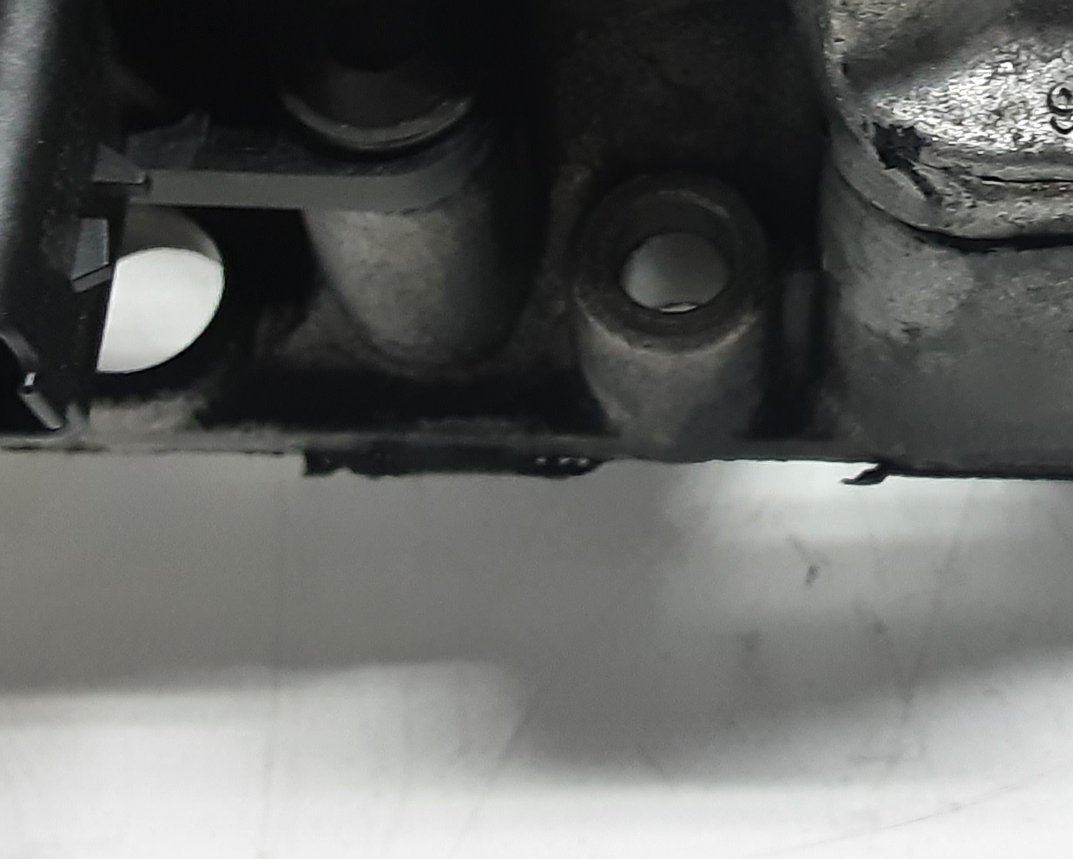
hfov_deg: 28.1
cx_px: 874
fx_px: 2096
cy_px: 86
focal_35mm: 66
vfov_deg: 22.6
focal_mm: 2.91
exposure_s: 1/25
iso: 200
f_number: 1.9
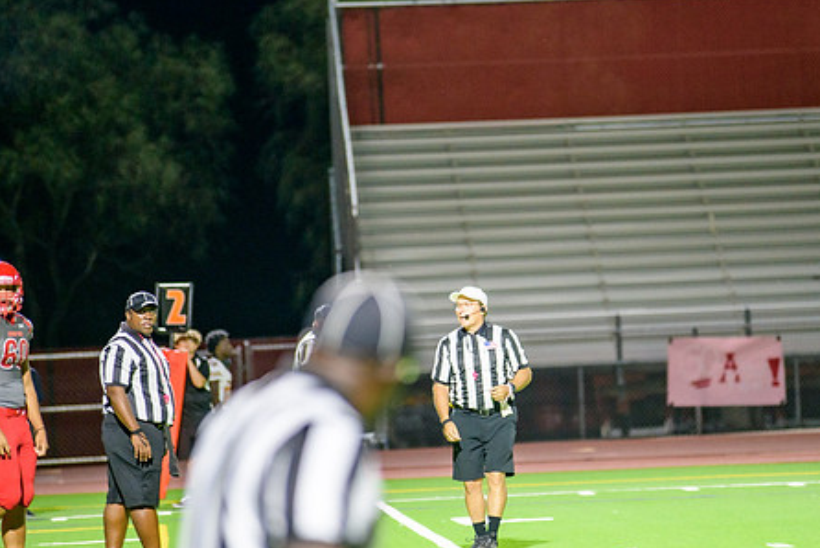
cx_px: 498
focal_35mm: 260
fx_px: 5926
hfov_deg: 7.9
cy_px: 334
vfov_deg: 5.3
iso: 1600
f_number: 2.8
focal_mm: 200
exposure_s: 1/250
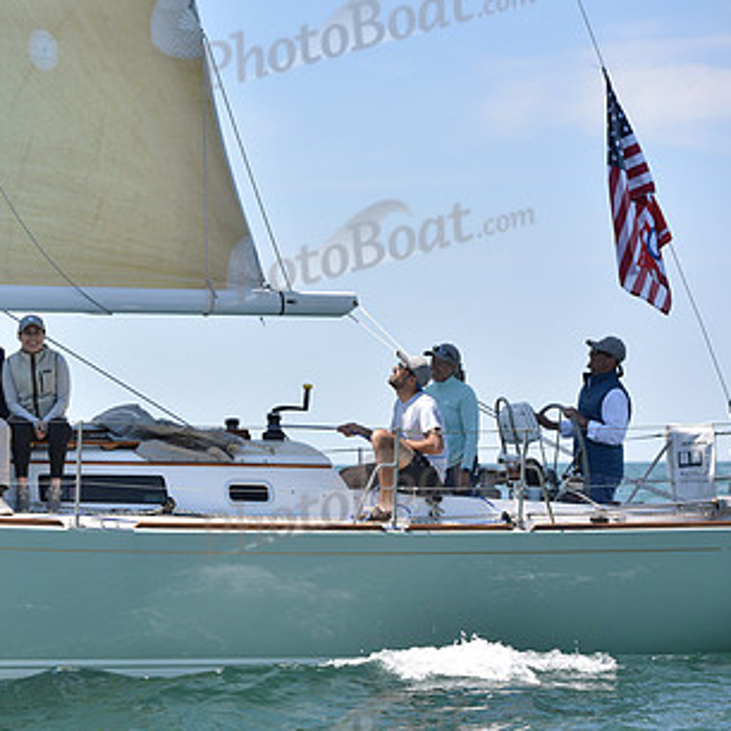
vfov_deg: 11.1
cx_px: 76
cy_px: 407
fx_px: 3775
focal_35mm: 158
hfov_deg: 11.0
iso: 400
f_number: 5
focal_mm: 98
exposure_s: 1/800
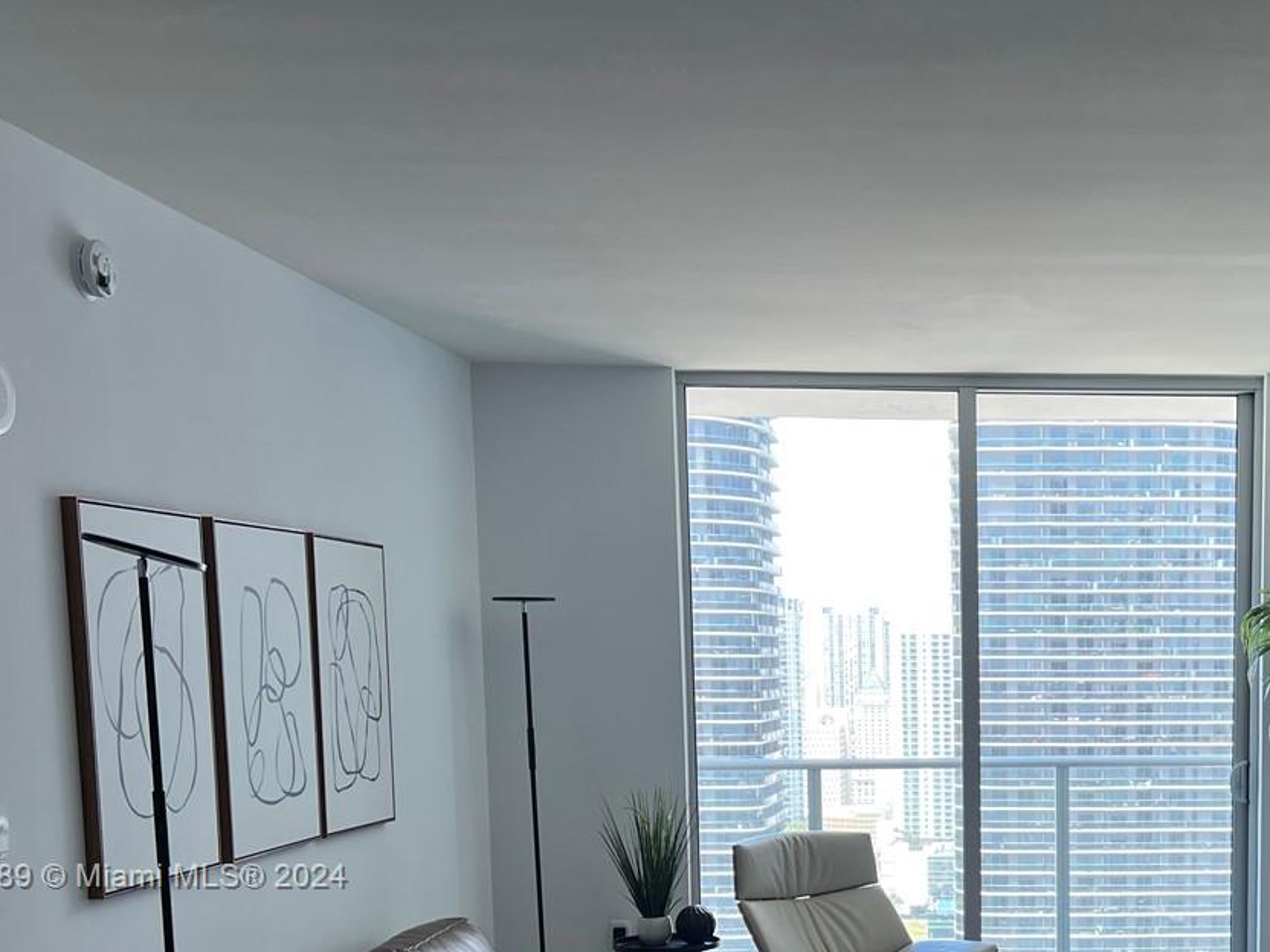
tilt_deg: -7.2
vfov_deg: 27.9
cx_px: 1079
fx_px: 1834
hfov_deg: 36.4
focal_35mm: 50
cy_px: 879
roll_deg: +0.6
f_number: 1.5
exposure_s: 1/151
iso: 32
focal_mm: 5.7
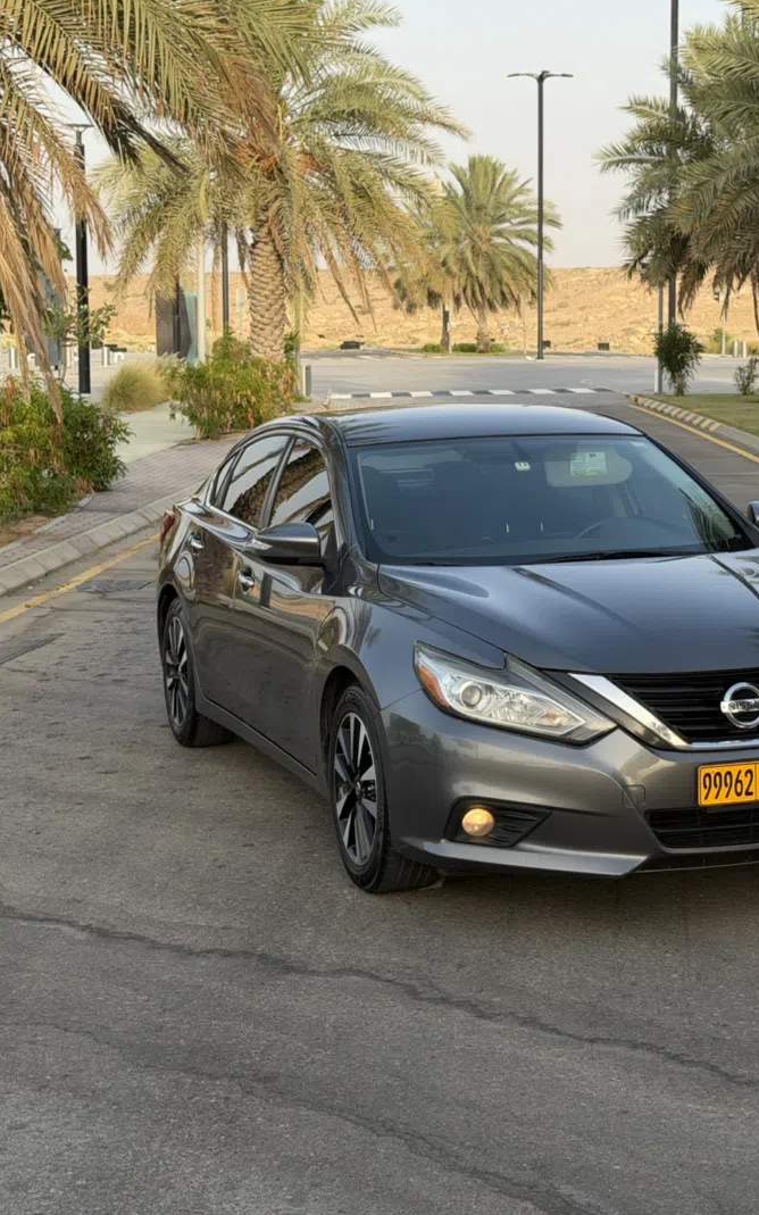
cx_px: 554
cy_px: 511
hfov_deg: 19.9
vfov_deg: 31.5
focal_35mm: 65
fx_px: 2152
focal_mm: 6.76
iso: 100
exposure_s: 1/1070
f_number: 1.78
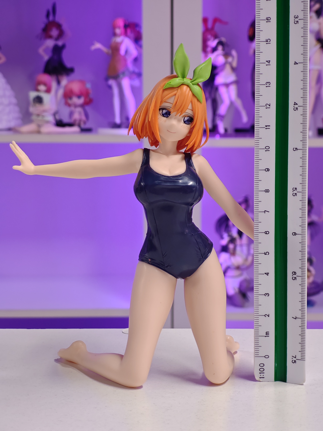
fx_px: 995
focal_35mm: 80
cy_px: 216
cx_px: 162
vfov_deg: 24.4
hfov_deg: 18.4
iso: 640
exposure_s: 1/33.3
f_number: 2.4
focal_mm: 7.48
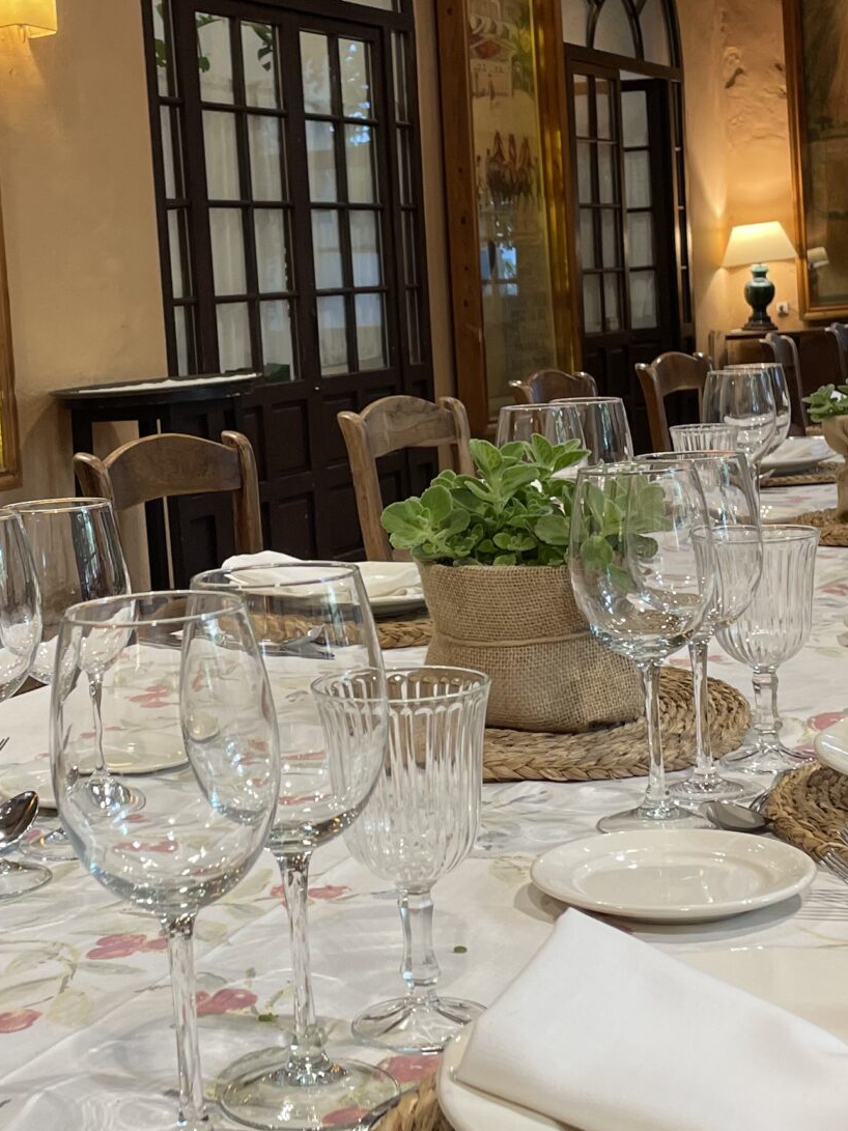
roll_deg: +4.4
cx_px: 255
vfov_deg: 31.7
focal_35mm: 61
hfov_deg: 23.9
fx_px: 1993
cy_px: 512
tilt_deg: -5.7
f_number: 1.6
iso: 80
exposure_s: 1/50
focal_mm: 4.2
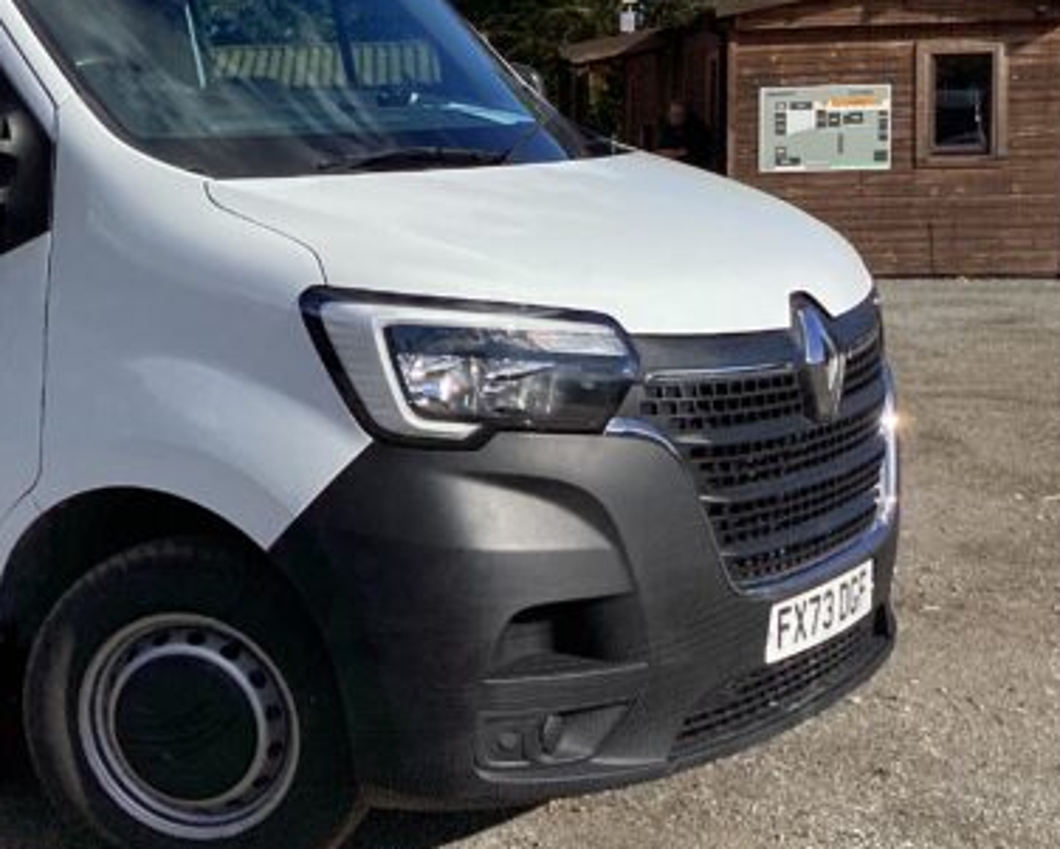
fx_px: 2008
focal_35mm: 64
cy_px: 312
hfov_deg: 27.6
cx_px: -34
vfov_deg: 23.8
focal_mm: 3.3
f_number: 2.4
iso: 25
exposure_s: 1/1538
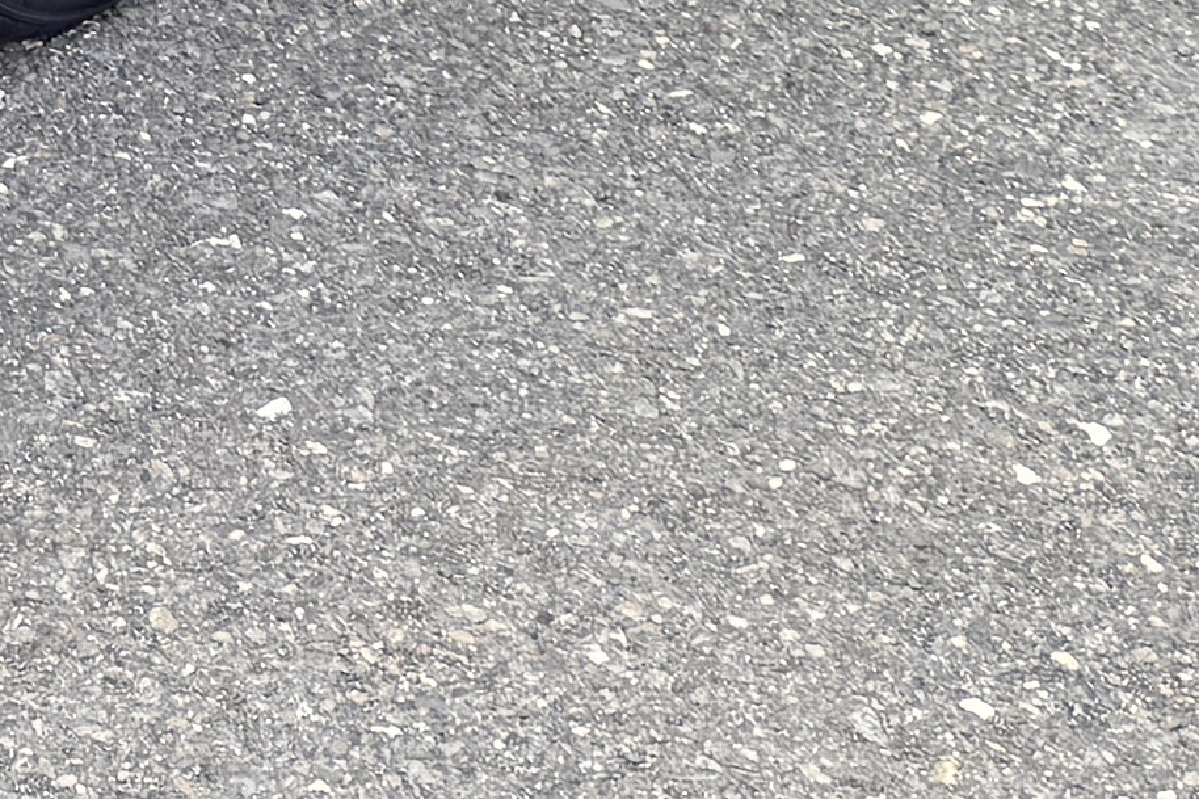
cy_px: -1588
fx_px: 5194
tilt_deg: -5.8
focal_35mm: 156
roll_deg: +0.4
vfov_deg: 7.7
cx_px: -968
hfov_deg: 12.1
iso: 80
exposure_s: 1/315
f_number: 1.78
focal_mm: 6.76
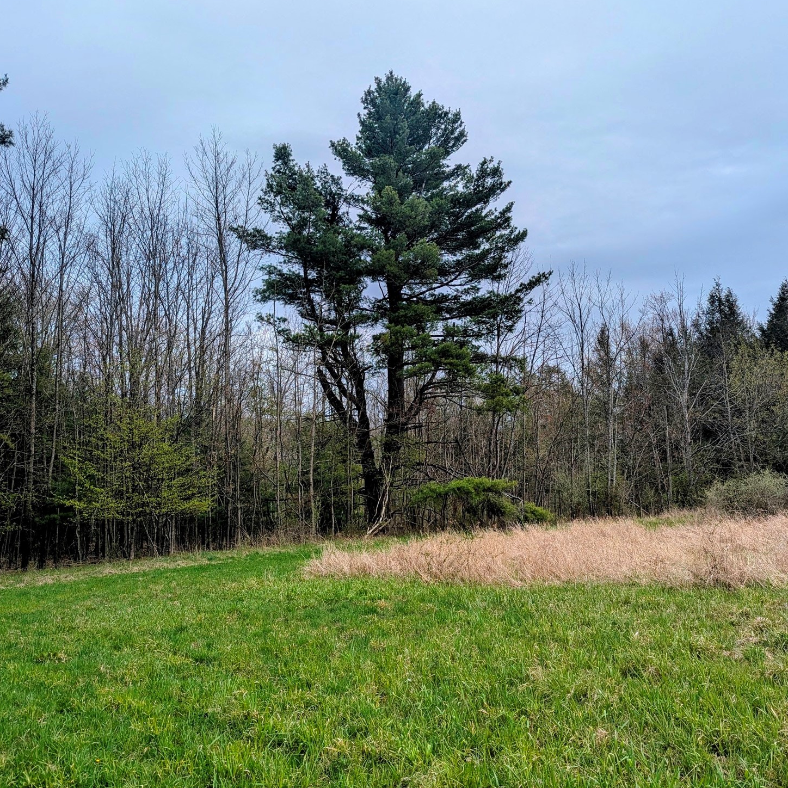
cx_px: 404
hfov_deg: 54.0
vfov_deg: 53.8
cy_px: 332
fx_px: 773
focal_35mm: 30
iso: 49
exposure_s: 1/1397
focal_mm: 6.81
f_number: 1.85
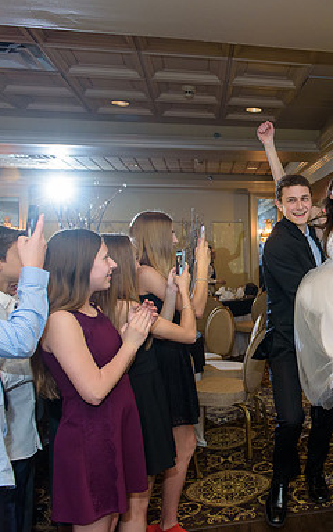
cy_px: 265
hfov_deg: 31.2
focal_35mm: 37
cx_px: 351
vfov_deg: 52.7
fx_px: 537
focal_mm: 24
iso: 1600
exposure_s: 1/125
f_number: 3.2
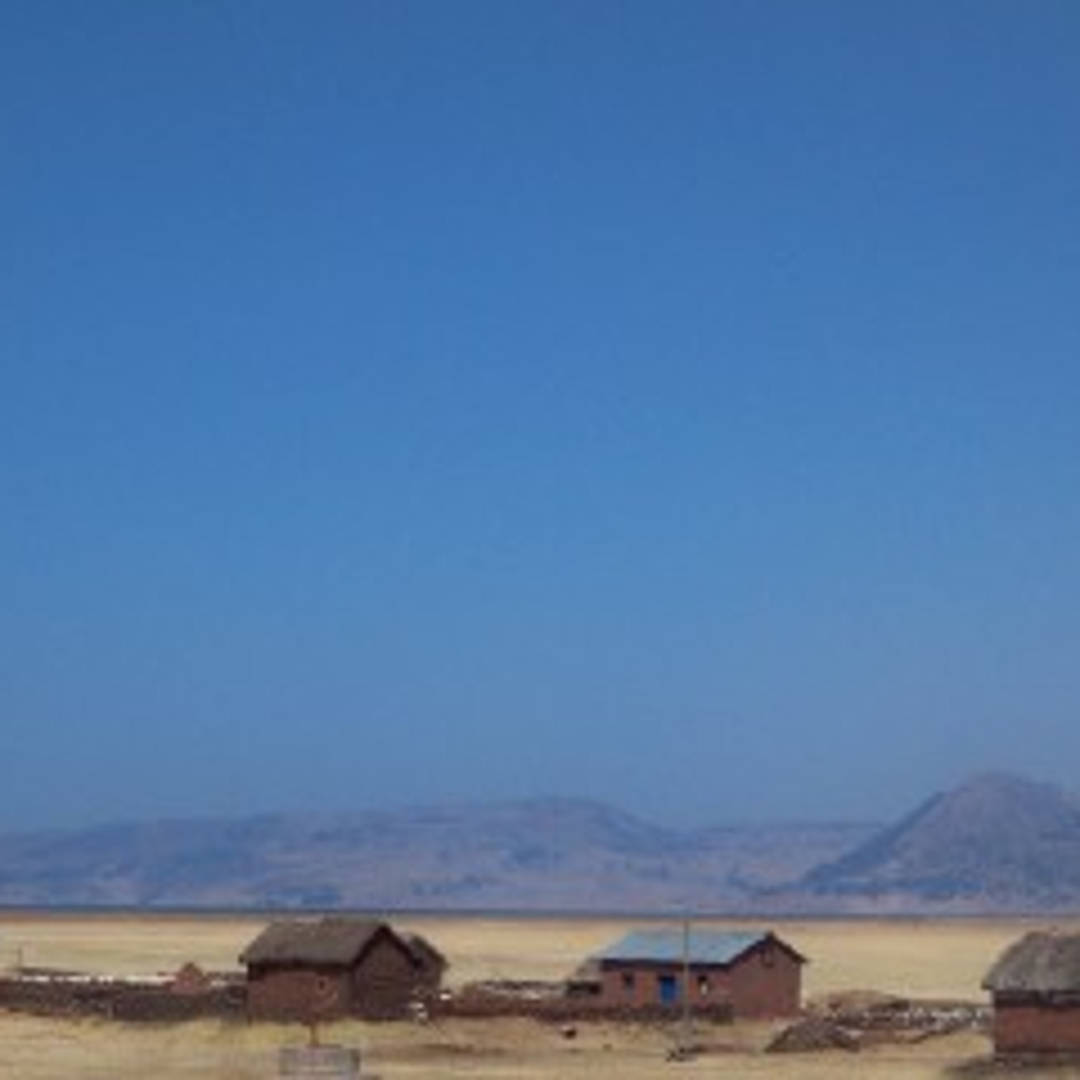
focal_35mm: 100
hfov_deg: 17.4
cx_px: 590
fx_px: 3530
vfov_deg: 17.4
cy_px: 603
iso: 64
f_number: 6.9
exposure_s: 1/400
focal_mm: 12.1
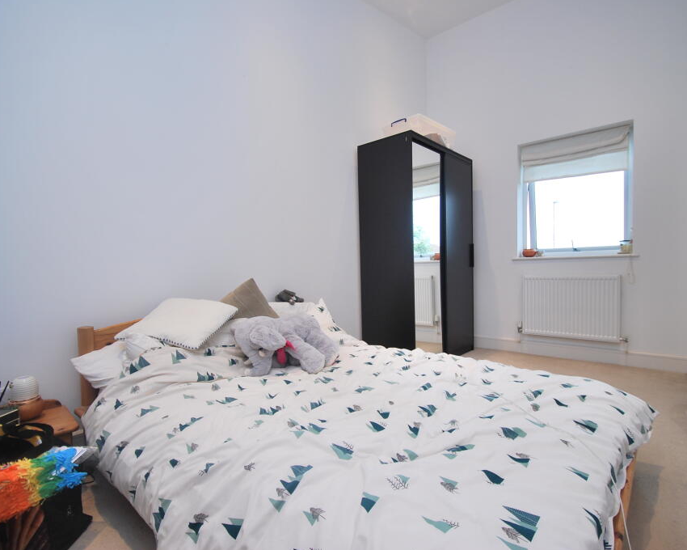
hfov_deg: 89.6
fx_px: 346
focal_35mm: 17
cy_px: 275
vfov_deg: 77.0
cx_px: 352
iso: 200
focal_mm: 10
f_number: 4
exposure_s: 1/60
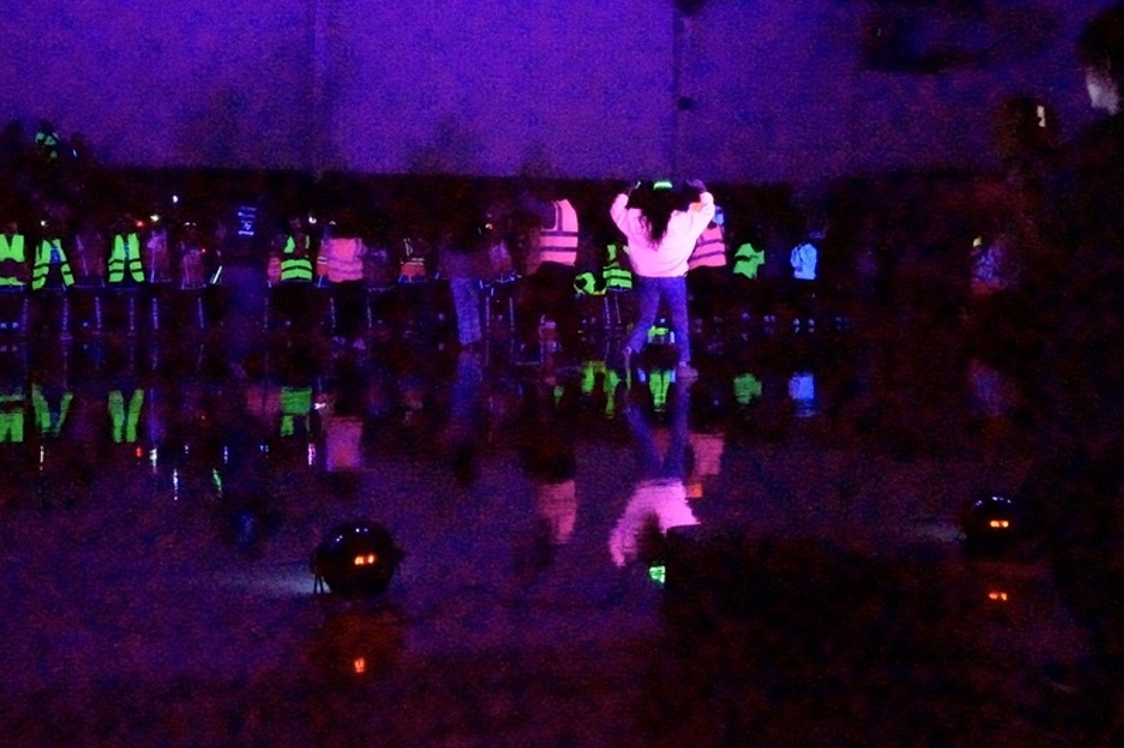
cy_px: 281
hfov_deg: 53.1
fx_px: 1123
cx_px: 555
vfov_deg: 36.6
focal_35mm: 36
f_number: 5.6
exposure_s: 1/320
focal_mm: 28
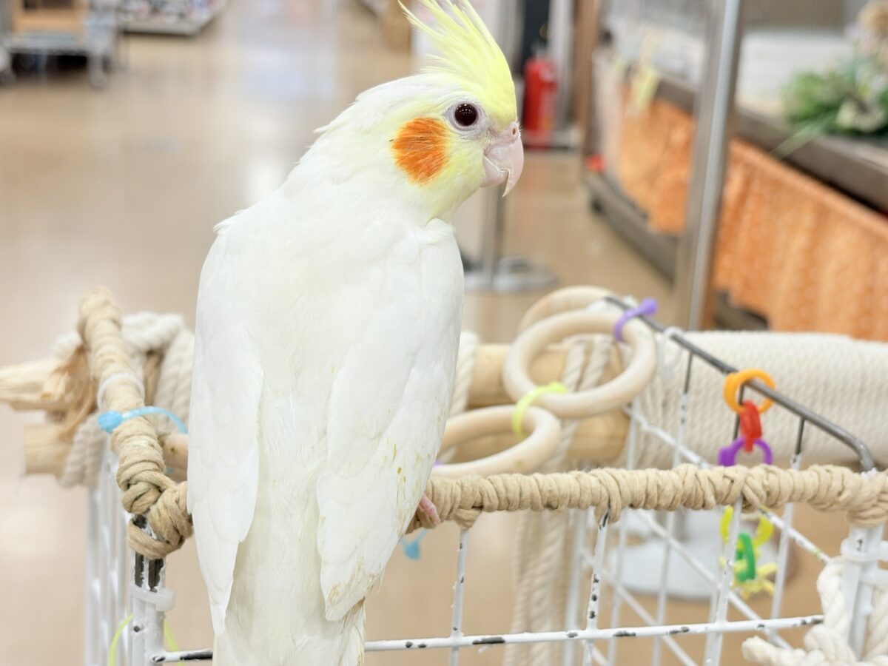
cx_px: 444
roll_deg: -2.9
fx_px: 1334
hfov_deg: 36.8
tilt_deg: -15.4
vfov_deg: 28.0
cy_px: 333
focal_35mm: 52
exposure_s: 1/50
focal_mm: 5.96
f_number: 1.6
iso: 32
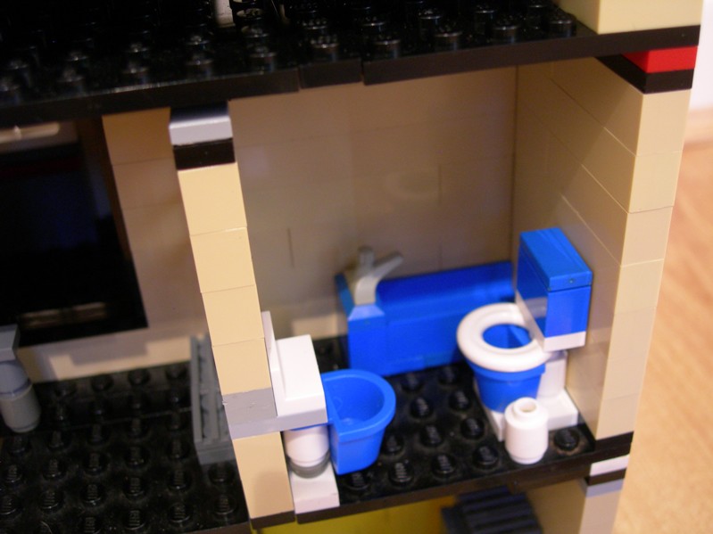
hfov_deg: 45.8
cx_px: 356
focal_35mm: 41
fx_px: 844
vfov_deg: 35.1
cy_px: 267
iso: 200
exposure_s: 1/1.6
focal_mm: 8.5
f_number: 2.9
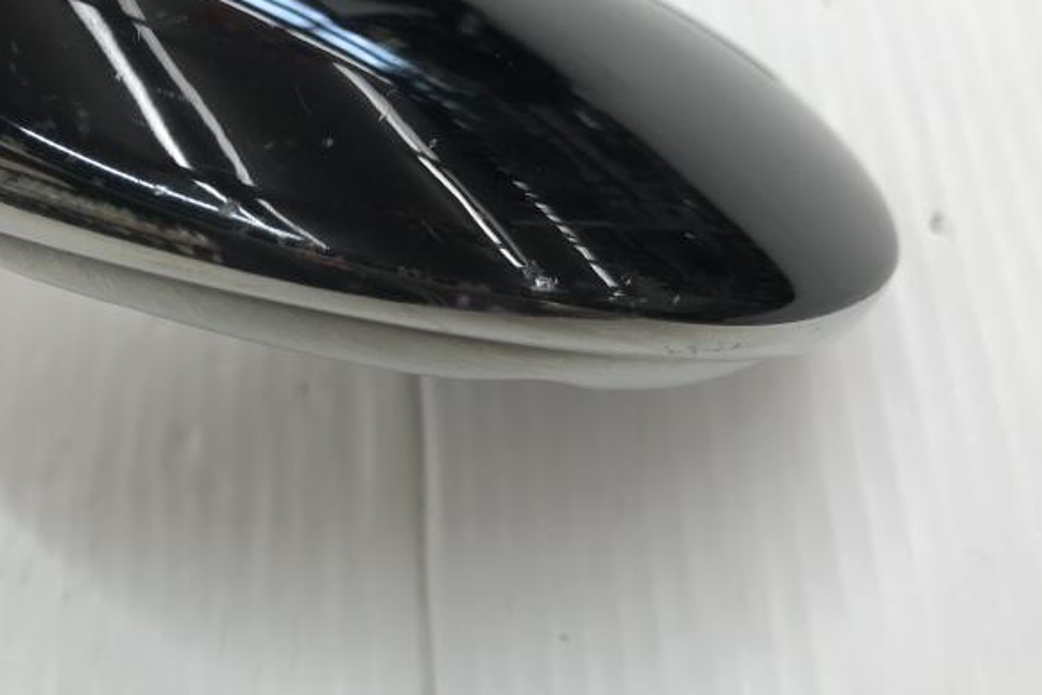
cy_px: 217
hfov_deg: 40.2
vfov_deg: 27.9
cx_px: 290
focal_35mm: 48
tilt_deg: -56.2
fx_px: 1389
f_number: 1.8
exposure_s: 1/101
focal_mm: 3.99
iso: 20
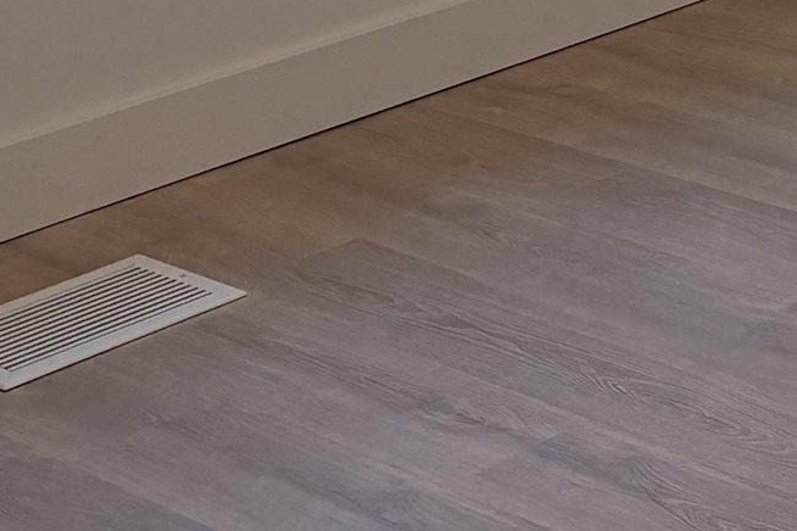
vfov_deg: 9.6
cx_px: 996
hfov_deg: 15.5
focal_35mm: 127
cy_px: -755
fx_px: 2811
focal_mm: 5.96
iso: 100
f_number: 1.6
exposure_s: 1/231
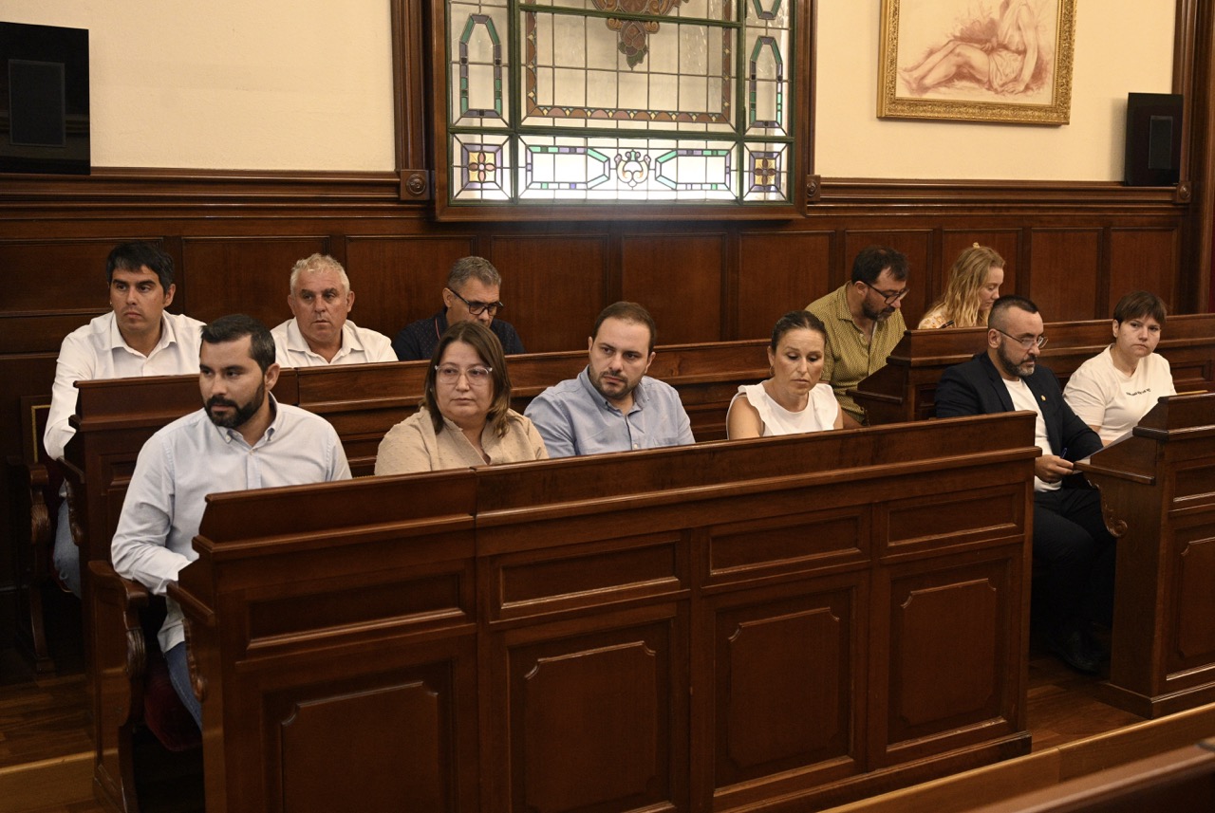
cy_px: 406
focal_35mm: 40
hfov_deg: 48.4
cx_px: 608
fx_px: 1352
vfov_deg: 33.5
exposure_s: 1/160
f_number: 4.5
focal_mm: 40
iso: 5000
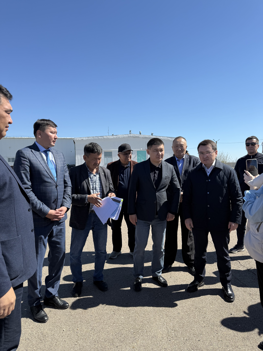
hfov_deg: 56.8
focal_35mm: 24
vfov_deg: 71.6
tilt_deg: -2.2
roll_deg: +1.2
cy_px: 176
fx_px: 243
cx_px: 132
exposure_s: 1/3584
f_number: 1.78
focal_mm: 6.76
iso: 80
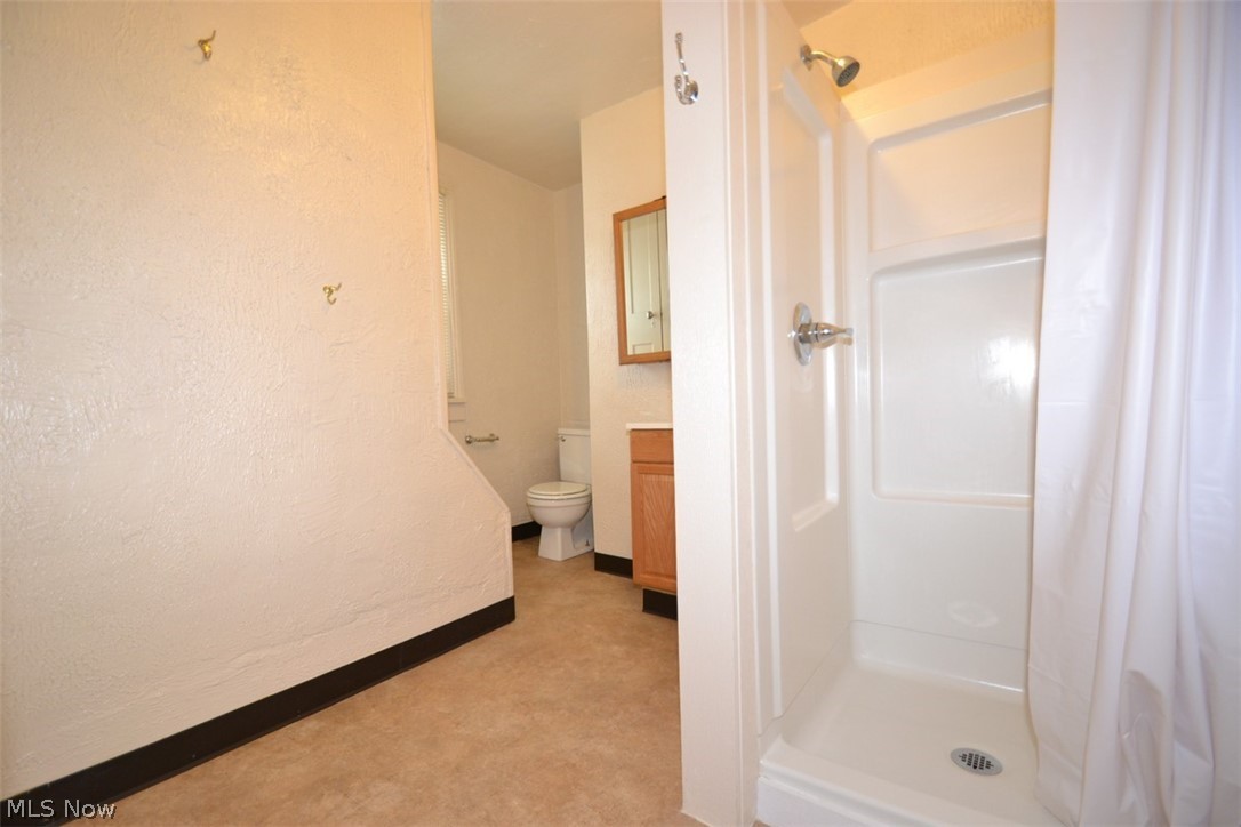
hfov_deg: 100.4
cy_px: 414
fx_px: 517
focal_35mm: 15
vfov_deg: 77.3
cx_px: 620
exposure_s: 1/60
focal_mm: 10
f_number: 4
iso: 800
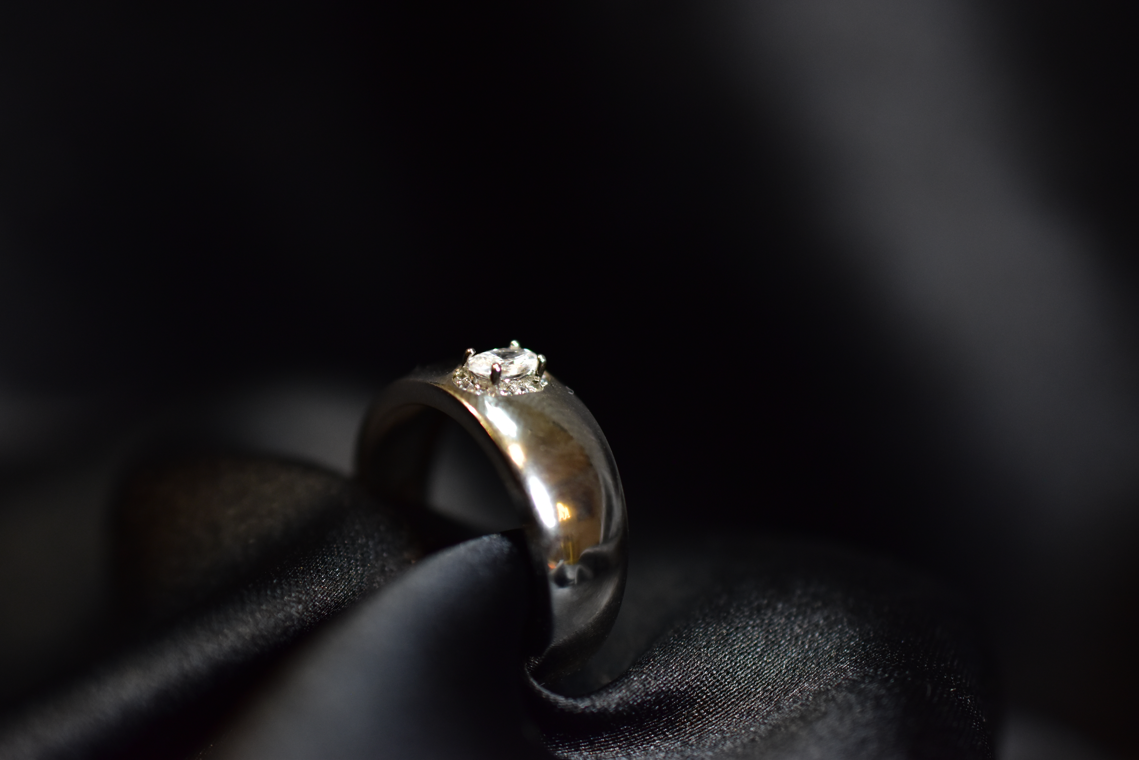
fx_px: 1898
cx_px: 570
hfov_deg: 33.4
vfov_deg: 22.6
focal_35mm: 60
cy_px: 380
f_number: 3.2
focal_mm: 40
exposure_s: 1/160
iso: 800
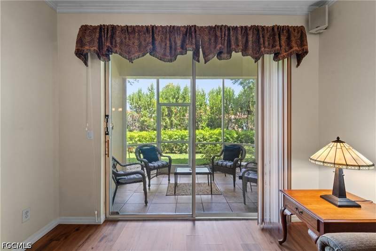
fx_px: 146
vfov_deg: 81.2
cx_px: 188
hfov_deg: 104.3
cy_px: 126
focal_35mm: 14
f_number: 8
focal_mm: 14
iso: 250
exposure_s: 1/5
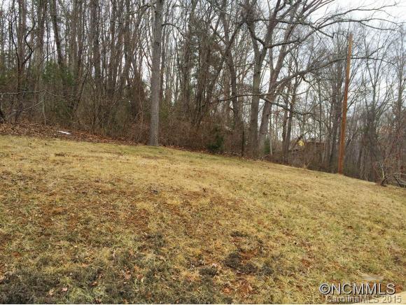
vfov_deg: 46.9
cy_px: 152
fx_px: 352
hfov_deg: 59.9
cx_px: 203
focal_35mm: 30
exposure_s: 1/236
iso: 32
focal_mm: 4.12
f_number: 2.2
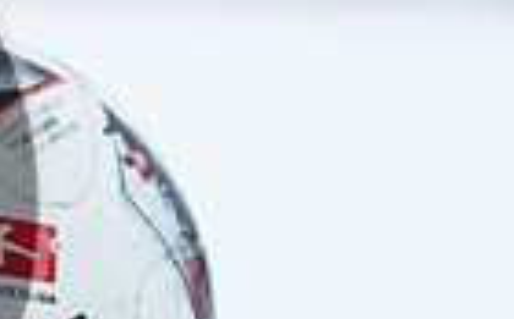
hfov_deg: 4.1
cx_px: -266
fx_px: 7217
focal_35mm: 516
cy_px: 145
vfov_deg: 2.5
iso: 160
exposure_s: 1/500
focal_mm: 112
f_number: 4
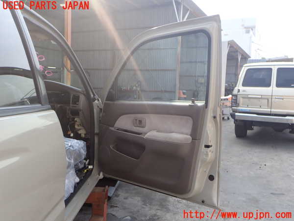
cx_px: 147
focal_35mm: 30
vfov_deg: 46.8
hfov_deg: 60.0
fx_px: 255
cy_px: 110
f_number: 3.2
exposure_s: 1/250
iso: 100
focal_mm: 5.4
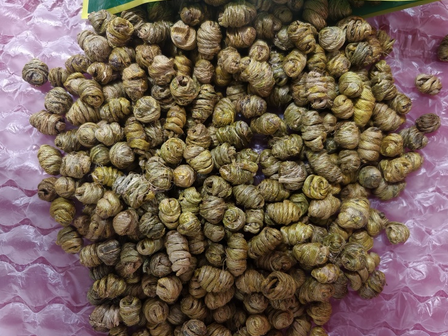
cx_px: 228
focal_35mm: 25
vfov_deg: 54.9
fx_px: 324
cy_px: 174
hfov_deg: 69.4
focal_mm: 8.67
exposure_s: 1/50
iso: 593
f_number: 1.75
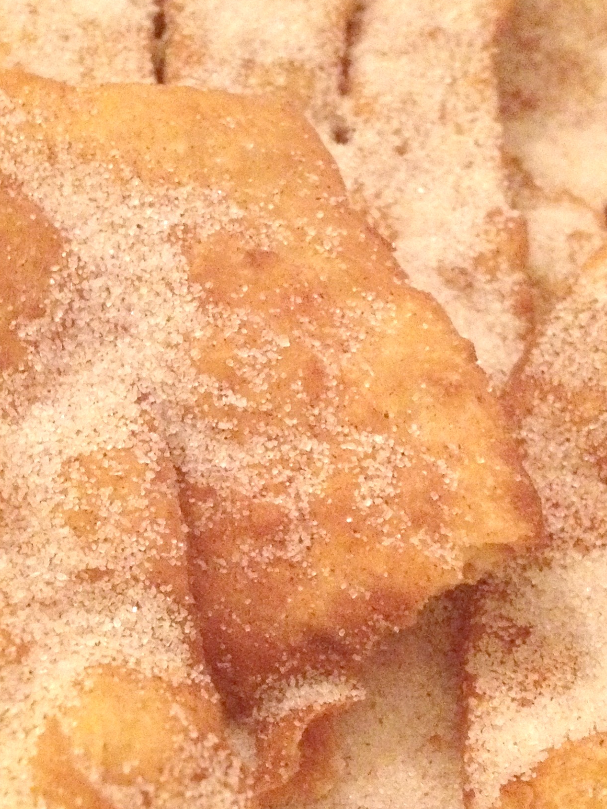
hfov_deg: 21.8
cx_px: 178
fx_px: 1566
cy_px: 419
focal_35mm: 67
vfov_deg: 29.0
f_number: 2.4
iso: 640
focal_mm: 4.28
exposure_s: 1/15
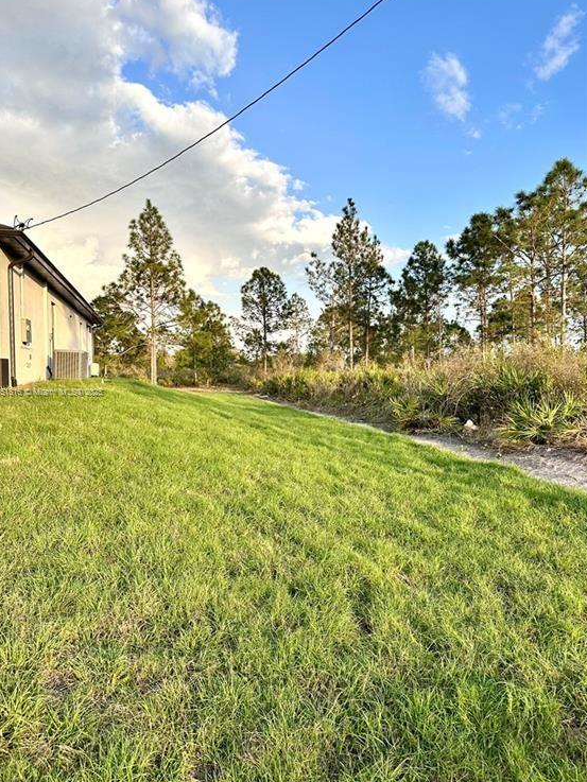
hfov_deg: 54.9
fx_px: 565
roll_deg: +0.1
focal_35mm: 25
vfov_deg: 69.4
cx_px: 287
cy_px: 393
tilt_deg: -1.4
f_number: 1.78
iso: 80
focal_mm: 6.86
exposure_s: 1/1664
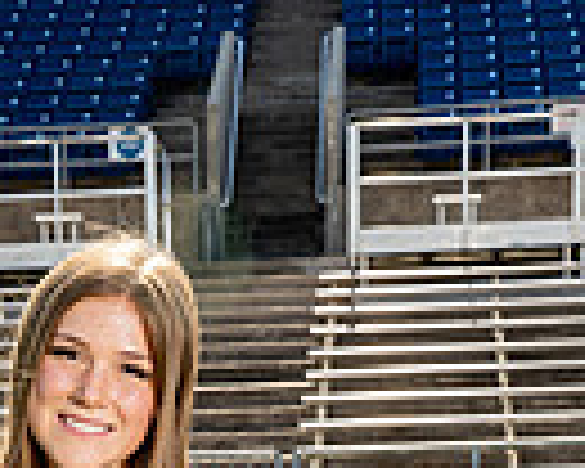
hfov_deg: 12.3
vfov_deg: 9.2
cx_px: 117
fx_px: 2701
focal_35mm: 156
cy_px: 1008
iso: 320
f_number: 10
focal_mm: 48
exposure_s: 1/250
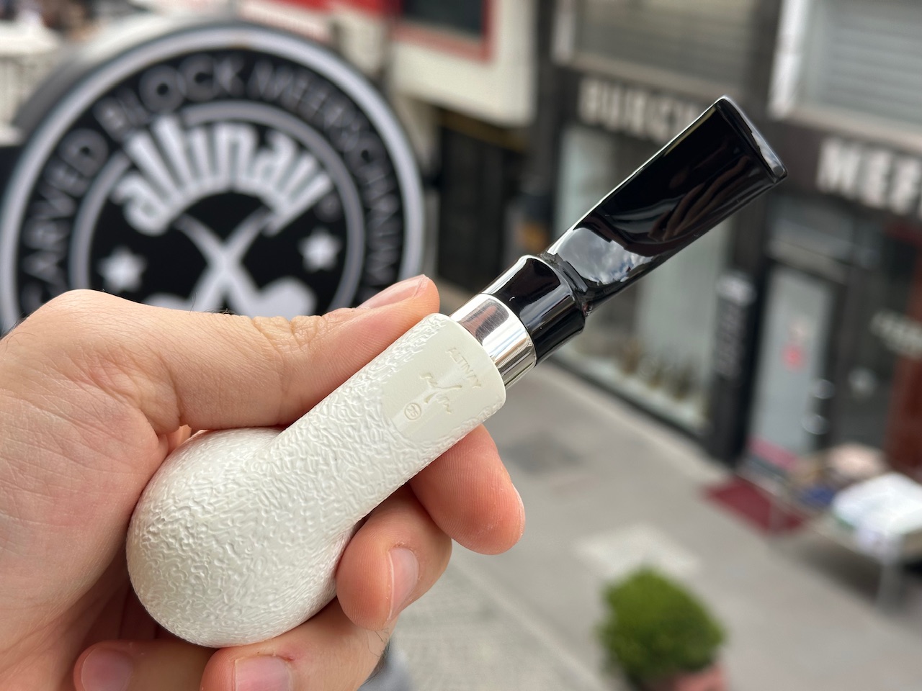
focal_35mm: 48
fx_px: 1278
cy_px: 346
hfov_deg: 39.7
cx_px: 461
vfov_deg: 30.3
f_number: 1.78
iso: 64
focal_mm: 6.86
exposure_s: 1/756
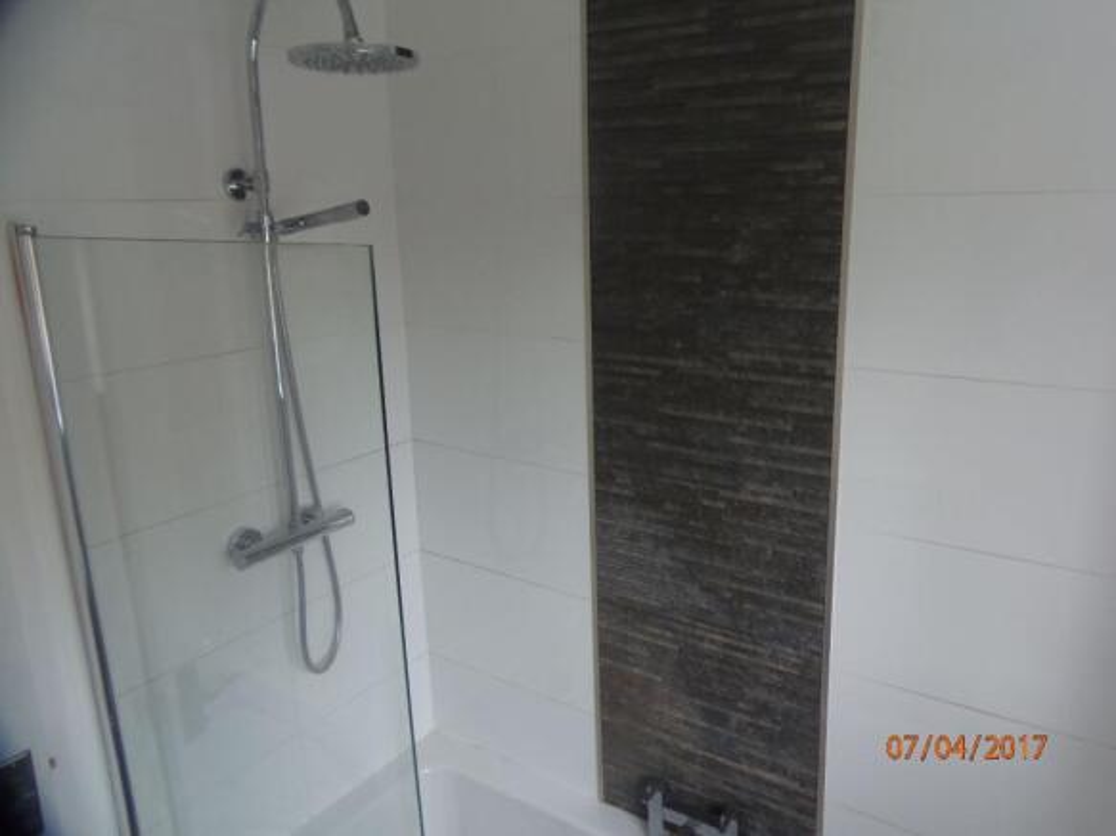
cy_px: 418
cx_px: 558
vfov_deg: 56.8
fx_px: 774
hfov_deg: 71.6
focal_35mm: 24
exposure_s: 1/30
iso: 64
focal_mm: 4.3
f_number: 2.9
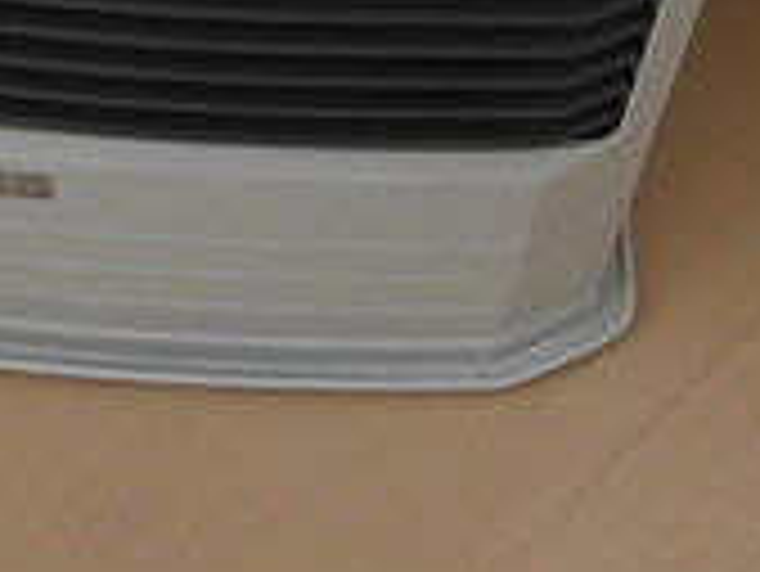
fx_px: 1999
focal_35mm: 91
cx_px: 243
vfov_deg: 14.8
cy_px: -342
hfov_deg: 21.4
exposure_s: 1/125
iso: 100
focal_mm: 4.3
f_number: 3.1
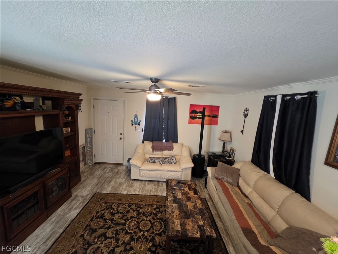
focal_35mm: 13
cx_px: 169
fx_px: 127
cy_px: 127
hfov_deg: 106.2
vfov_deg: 89.9
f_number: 1.9
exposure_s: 1/60
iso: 640
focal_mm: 2.2
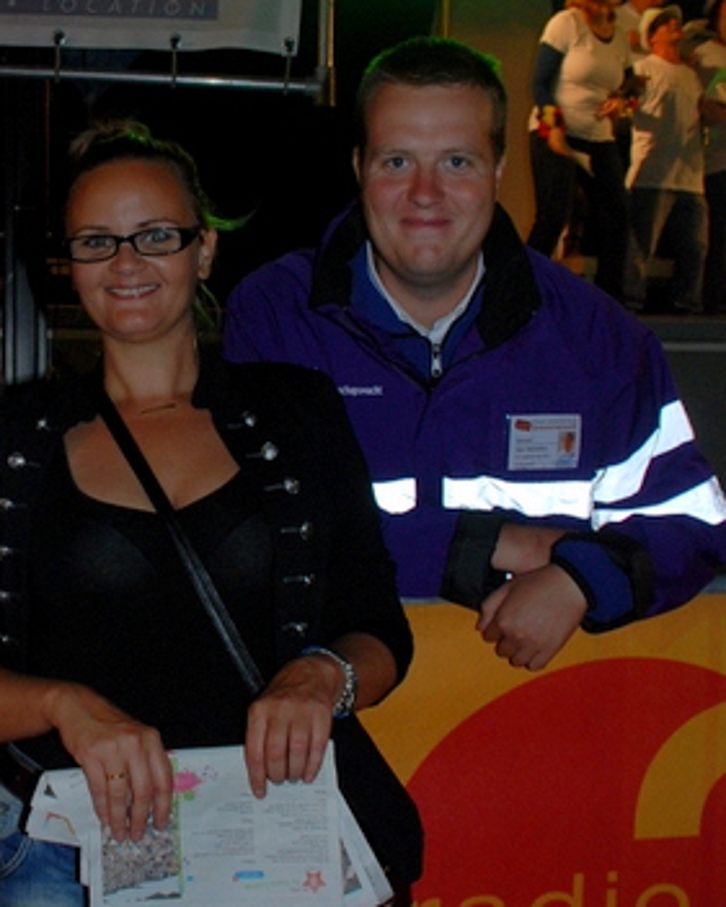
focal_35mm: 52
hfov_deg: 28.5
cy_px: 370
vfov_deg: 35.9
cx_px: 134
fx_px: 1396
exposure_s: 1/60
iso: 320
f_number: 4
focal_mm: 18
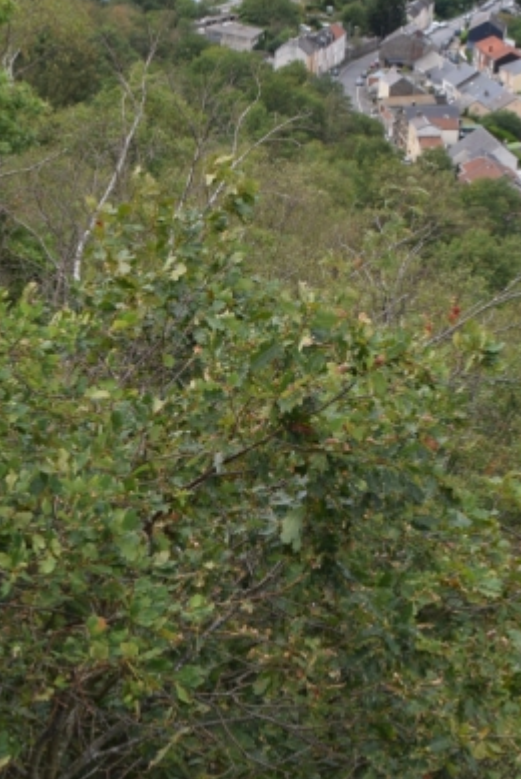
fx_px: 1538
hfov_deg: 19.1
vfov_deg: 28.2
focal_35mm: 71
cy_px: 250
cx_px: 149
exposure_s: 1/250
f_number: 8
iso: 200
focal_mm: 18
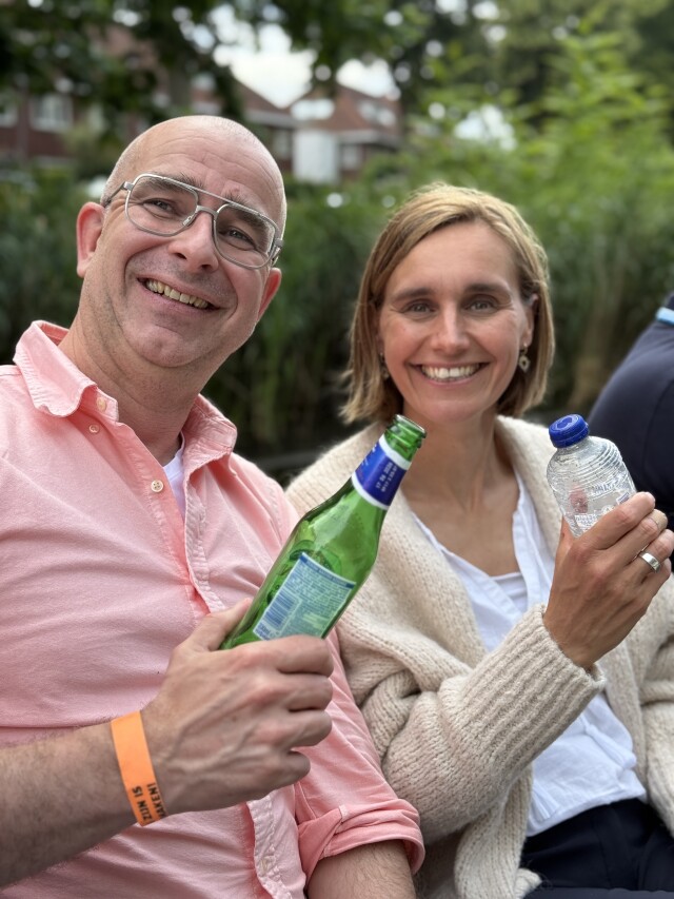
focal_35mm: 48
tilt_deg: -8.5
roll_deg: +0.1
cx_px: 337
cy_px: 450
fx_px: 1246
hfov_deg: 30.3
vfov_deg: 39.7
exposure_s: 1/1353
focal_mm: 6.76
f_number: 1.78
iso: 64
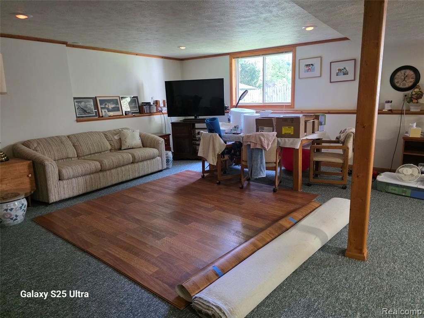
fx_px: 282
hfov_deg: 73.9
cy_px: 159
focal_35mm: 23
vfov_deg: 58.9
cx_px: 212
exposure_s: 1/120
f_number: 1.7
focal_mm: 6.3
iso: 1000
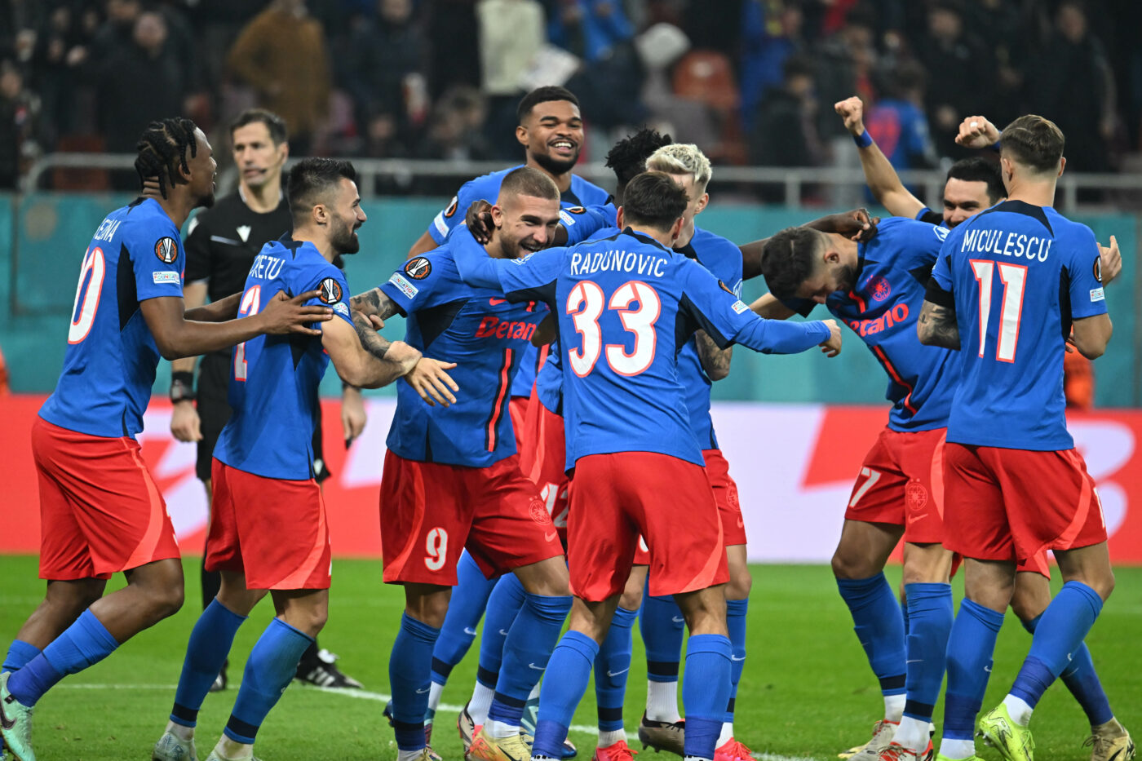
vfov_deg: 3.4
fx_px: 12687
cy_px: 380
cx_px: 571
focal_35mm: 400
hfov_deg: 5.2
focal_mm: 400
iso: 4000
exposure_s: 1/1250
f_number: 4.5
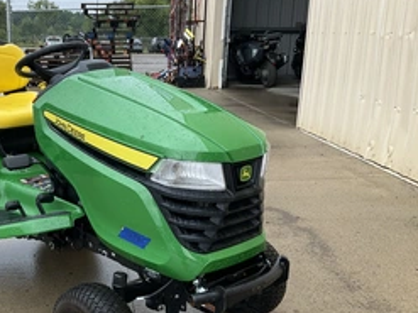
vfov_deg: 30.6
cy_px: 208
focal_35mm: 47
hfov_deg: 39.1
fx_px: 567
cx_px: 93
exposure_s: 1/195
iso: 20
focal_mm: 3
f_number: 1.8
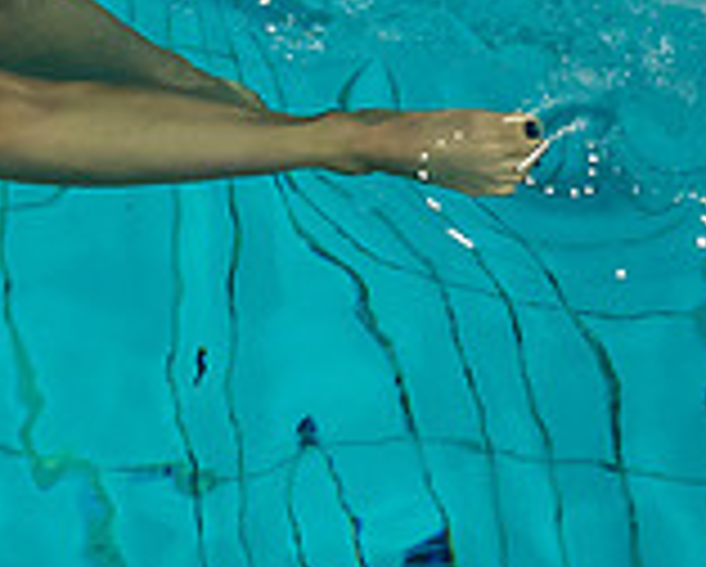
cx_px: -915
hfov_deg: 1.4
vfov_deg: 1.1
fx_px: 28996
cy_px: -106
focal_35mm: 1386
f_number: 2.8
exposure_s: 1/1000
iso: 2000
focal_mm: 150
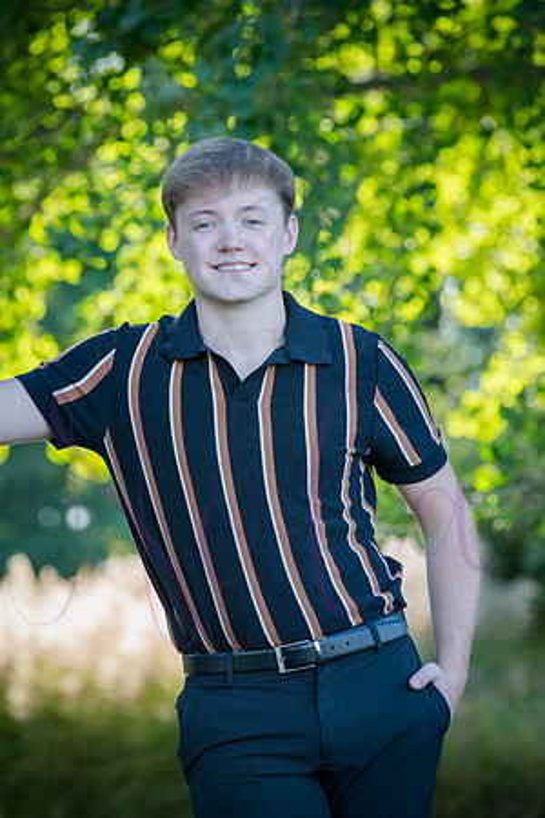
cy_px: 409
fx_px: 4541
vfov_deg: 10.3
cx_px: 272
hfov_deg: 6.9
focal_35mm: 200
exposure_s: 1/320
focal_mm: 200
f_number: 7.1
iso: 800
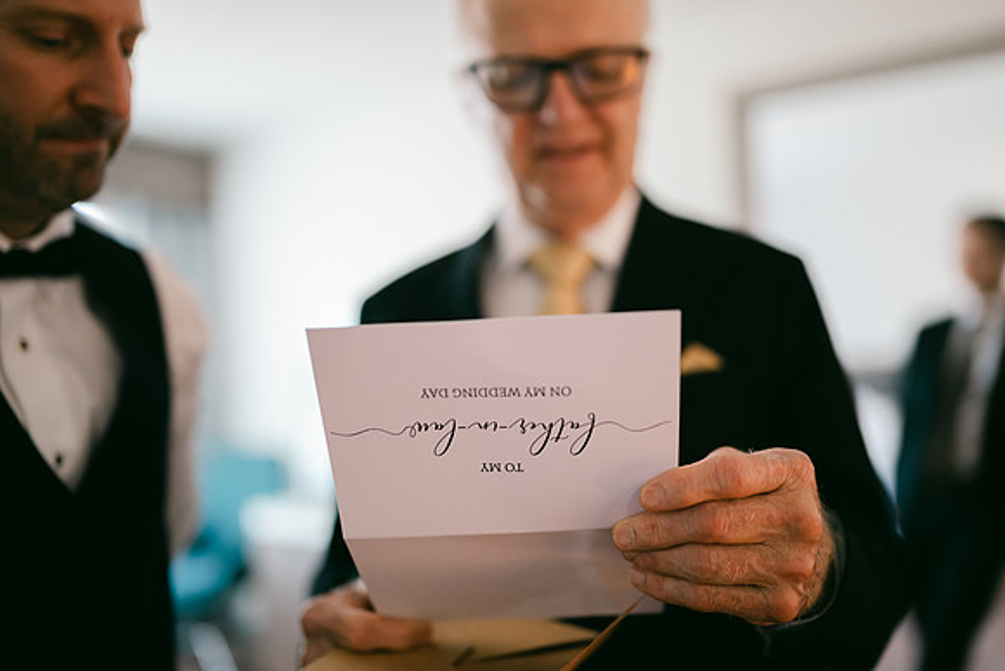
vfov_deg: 37.9
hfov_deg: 54.4
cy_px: 336
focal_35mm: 35
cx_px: 502
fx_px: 977
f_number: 1.2
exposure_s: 1/125
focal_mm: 35
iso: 400
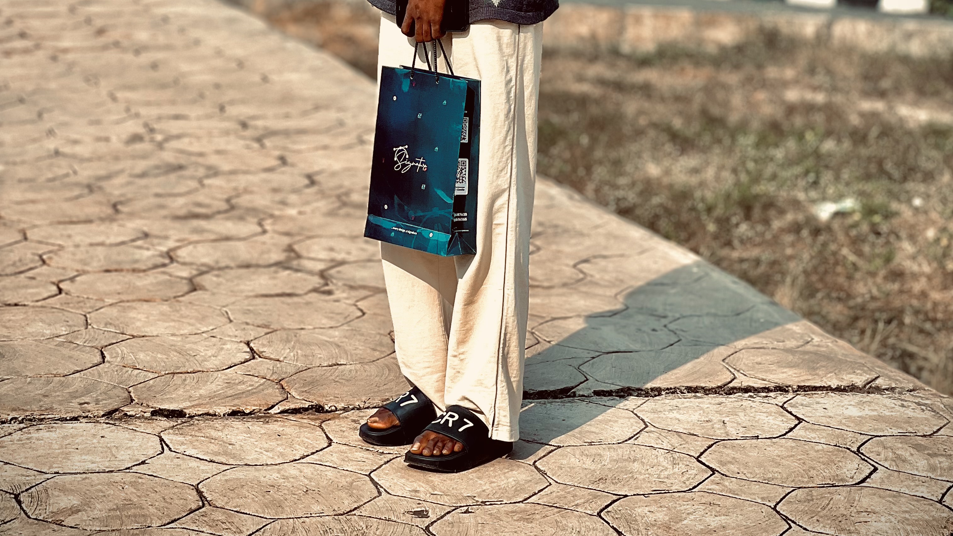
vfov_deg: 10.8
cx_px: 476
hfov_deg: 19.1
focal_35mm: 112
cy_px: 65
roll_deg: -0.7
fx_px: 2830
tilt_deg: -8.9
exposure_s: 1/558
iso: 32
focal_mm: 9
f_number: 2.8
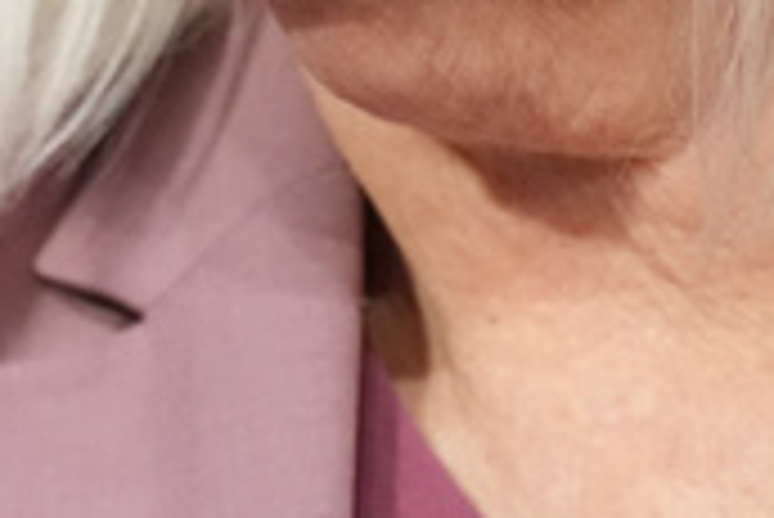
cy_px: -230
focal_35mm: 1190
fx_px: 25606
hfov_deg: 1.7
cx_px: 202
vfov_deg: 1.2
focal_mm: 200
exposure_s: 1/320
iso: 4000
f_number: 3.2
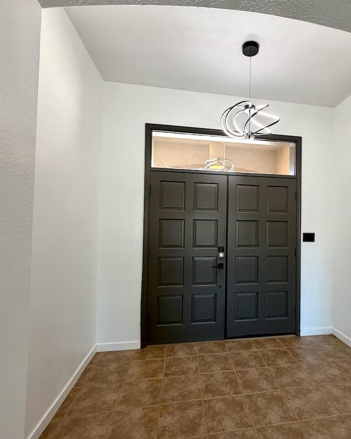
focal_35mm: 19
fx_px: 247
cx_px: 230
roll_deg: -0.5
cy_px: 217
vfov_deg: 83.3
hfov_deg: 69.1
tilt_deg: +1.5
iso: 250
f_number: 2.2
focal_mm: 2.22
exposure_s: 1/120
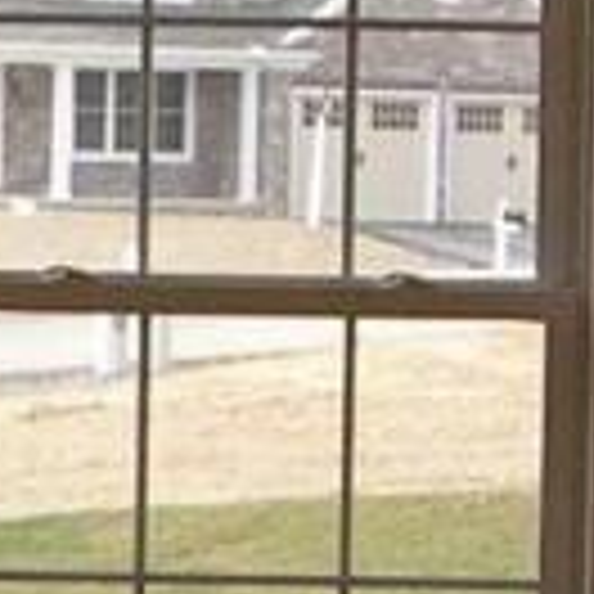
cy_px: 576
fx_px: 5048
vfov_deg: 6.7
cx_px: -144
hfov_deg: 6.7
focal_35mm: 260
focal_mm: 5.8
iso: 50
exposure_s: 1/172
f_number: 2.8
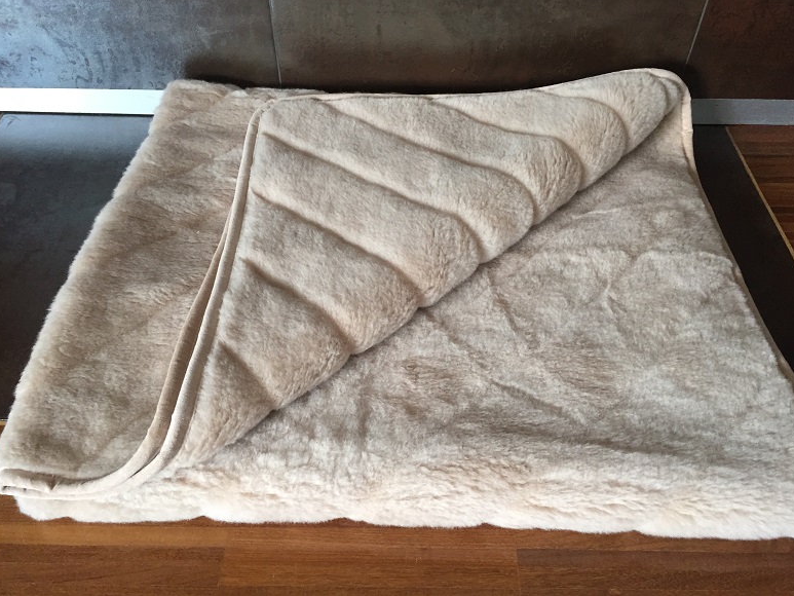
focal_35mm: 30
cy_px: 290
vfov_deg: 46.8
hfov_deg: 60.0
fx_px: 688
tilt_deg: -46.9
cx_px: 406
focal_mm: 4.15
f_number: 2.2
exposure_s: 1/33
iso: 80
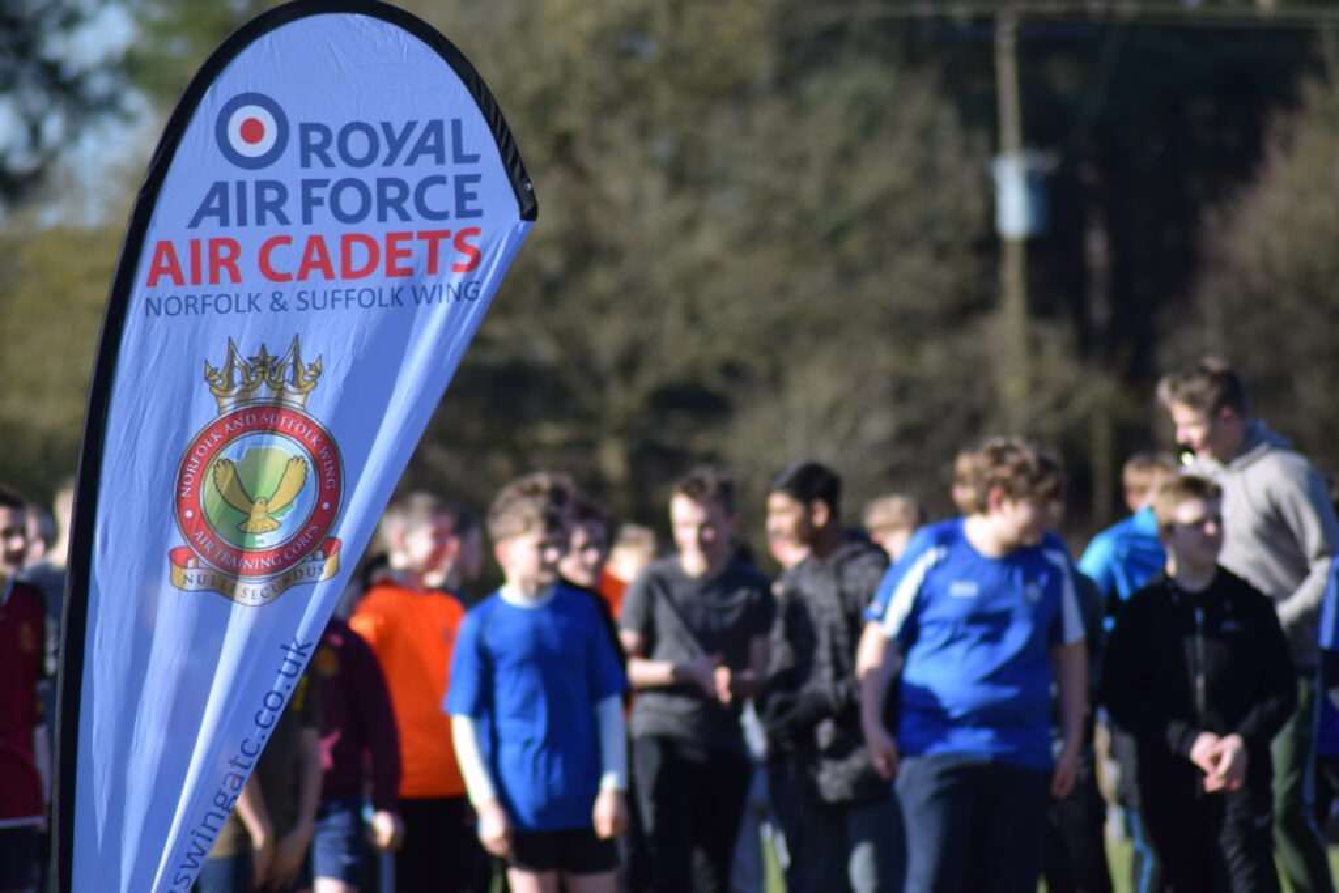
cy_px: 446
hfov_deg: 7.0
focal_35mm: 292
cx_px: 670
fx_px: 10880
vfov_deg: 4.7
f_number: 4.8
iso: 400
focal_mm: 195
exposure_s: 1/1600
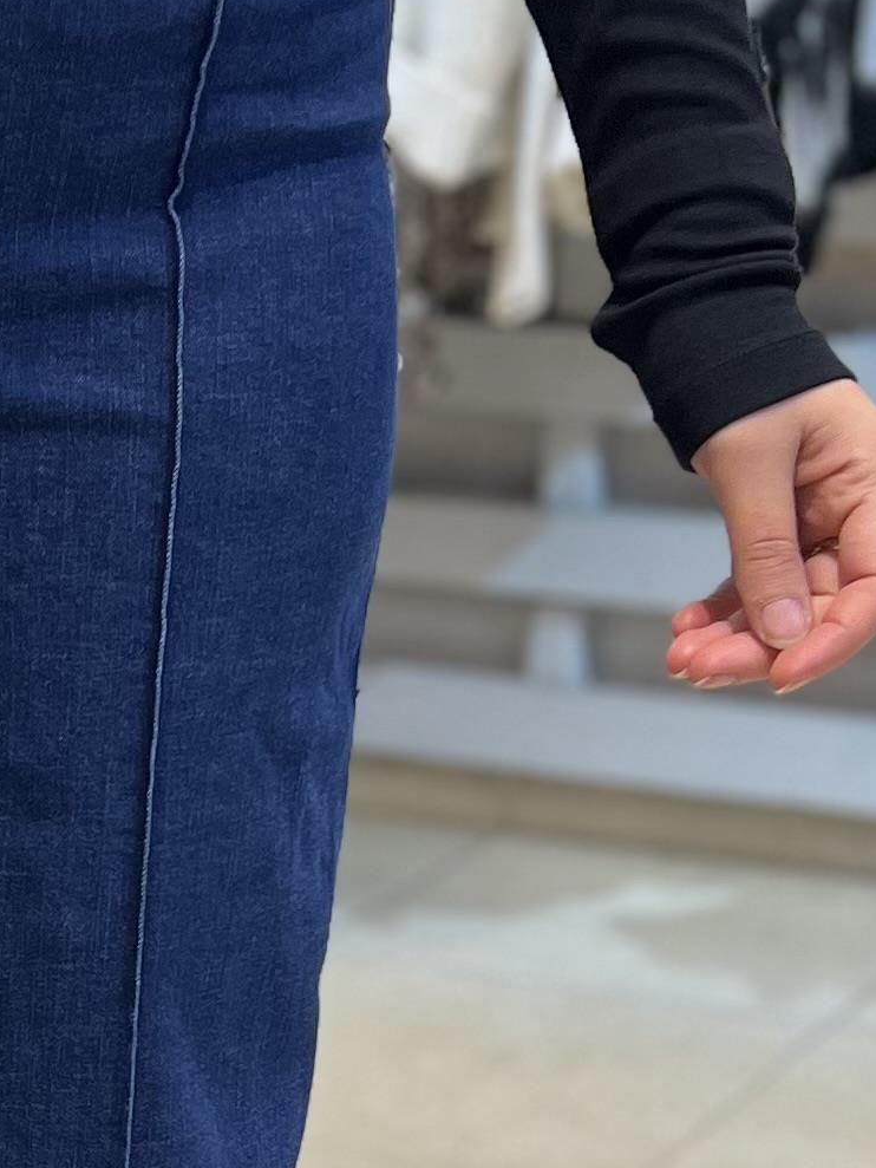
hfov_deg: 13.6
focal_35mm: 106
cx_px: -150
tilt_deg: -22.0
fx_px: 3576
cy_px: 1253
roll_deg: -0.3
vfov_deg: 17.9
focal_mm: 5.7
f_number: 1.5
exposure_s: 1/100
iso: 100
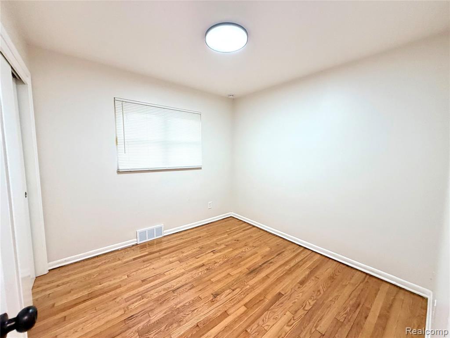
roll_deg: -0.6
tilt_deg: -6.1
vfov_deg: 85.7
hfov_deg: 102.1
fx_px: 182
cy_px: 169
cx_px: 225
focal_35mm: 14
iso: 200
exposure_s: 1/60
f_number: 2.2
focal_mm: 2.22
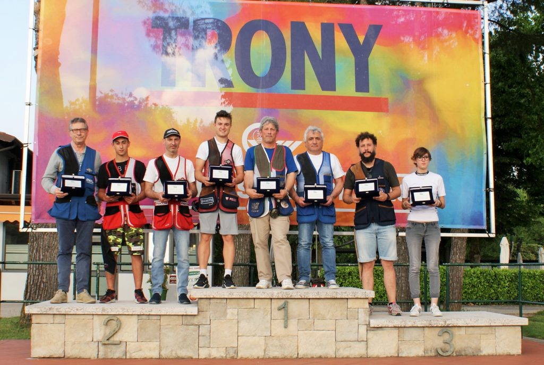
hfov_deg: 53.1
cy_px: 182
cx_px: 272
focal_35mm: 36
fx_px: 545
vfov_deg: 37.0
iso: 100
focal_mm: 24
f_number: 8
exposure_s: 1/60
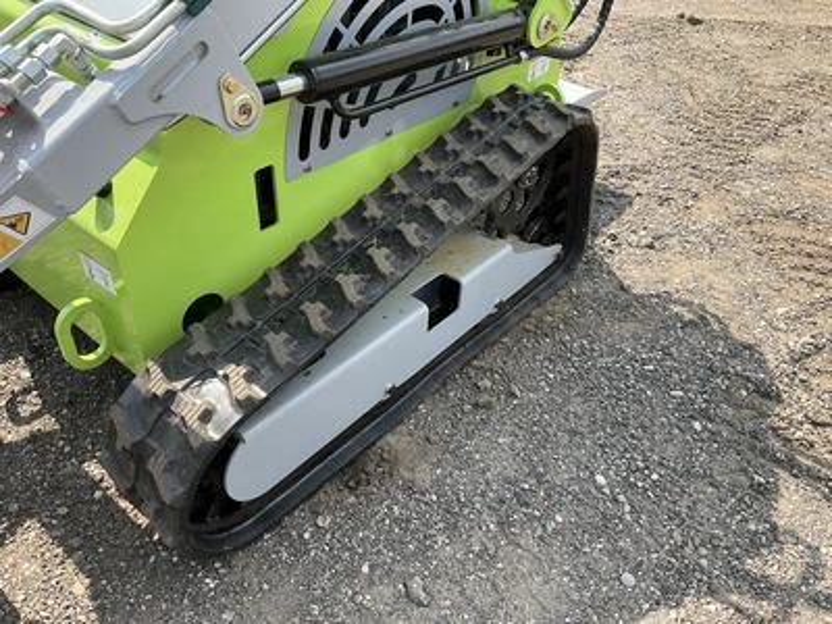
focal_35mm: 29
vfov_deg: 48.2
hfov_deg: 61.7
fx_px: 697
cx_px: 416
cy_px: 312
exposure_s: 1/700
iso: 25
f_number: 1.8
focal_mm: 3
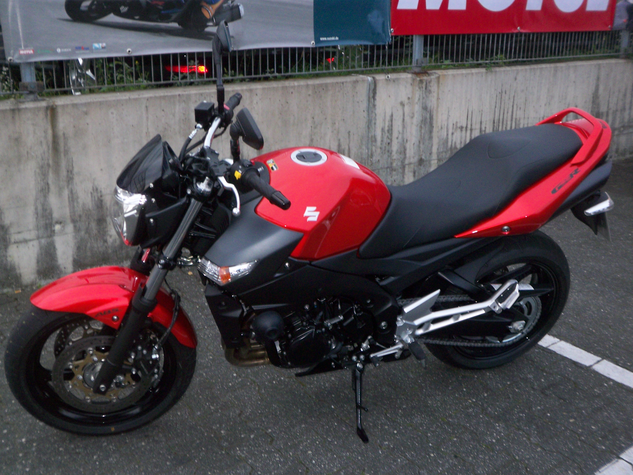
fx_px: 713
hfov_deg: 47.9
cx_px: 316
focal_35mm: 39
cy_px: 238
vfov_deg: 36.8
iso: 125
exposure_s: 1/60
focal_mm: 6.4
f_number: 3.9
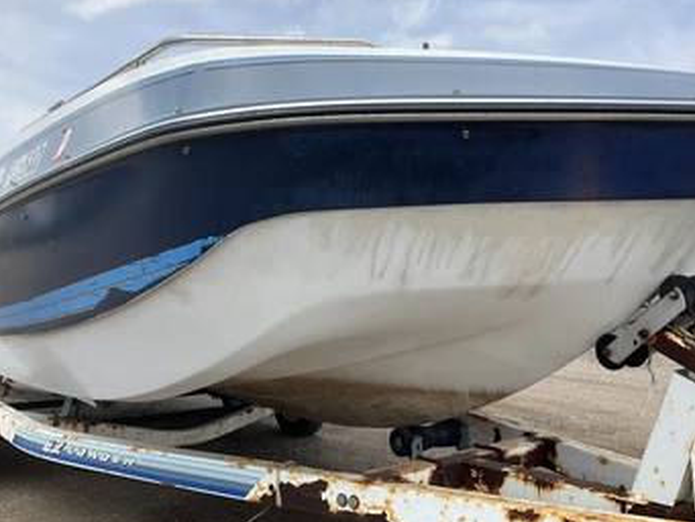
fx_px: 683
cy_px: 232
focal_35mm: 34
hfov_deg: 53.9
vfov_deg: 41.8
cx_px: 371
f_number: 1.8
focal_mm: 3
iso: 25
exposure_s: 1/1451
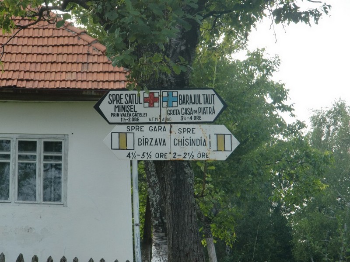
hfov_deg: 17.3
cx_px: 175
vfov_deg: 13.0
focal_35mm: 114
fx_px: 1153
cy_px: 131
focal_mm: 19.98
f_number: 5.4
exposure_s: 1/125
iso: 64
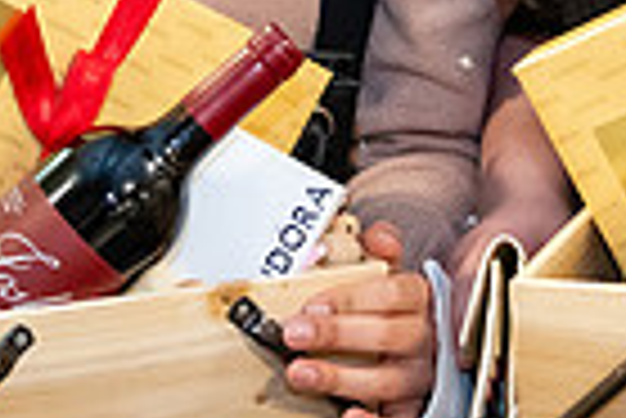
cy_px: -328
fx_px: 2367
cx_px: 534
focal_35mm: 136
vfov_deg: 9.6
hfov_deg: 14.9
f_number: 2.8
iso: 2500
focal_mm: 26
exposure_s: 1/160
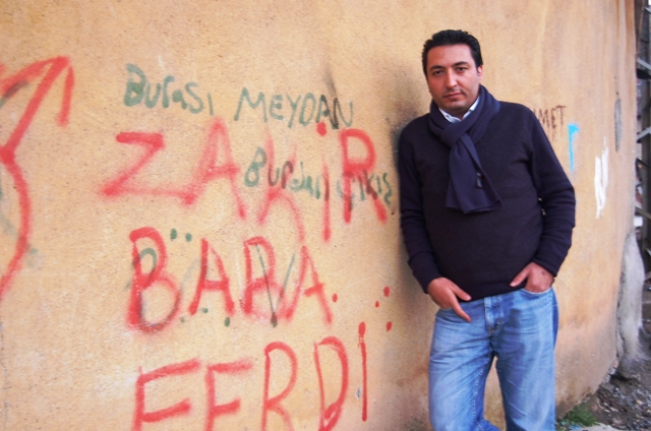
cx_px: 326
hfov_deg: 46.5
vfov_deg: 31.8
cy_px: 216
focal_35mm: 42
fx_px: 758
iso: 200
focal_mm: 28
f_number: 4.2
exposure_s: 1/3
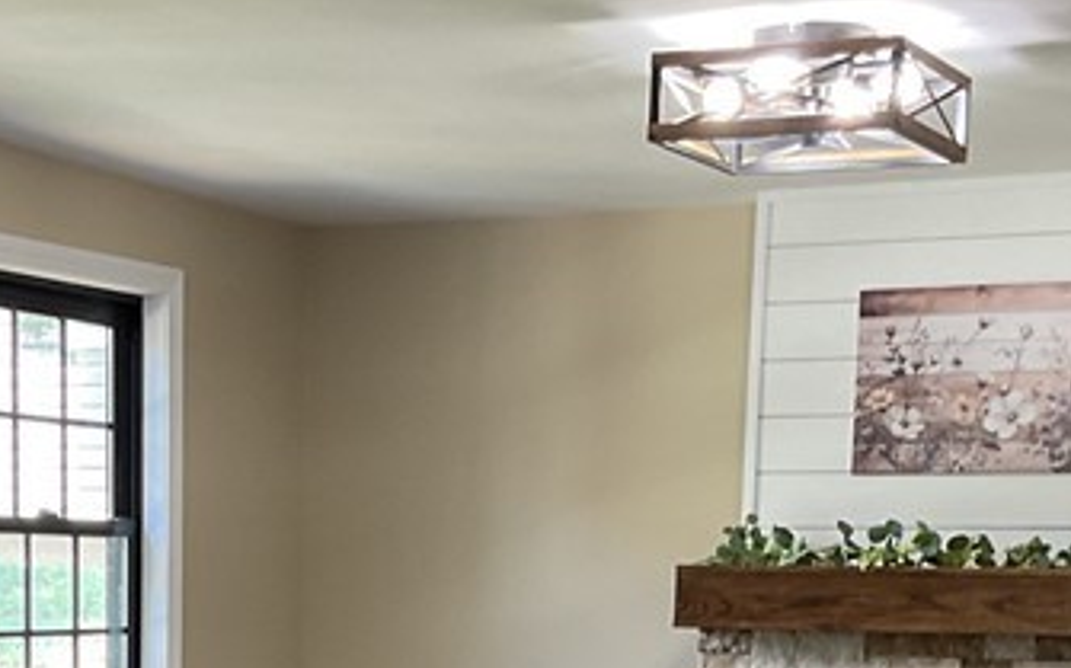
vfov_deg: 13.2
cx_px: 323
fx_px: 2742
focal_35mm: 94
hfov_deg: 22.0
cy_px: 962
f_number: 1.8
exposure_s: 1/60
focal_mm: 3
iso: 80
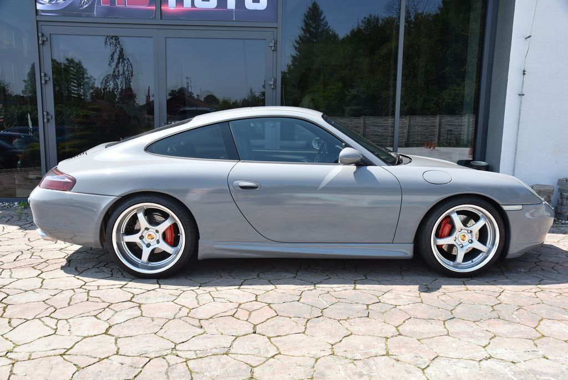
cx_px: 284
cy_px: 190
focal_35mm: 31
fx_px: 489
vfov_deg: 42.4
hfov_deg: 60.3
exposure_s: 1/320
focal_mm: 31
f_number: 9
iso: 500
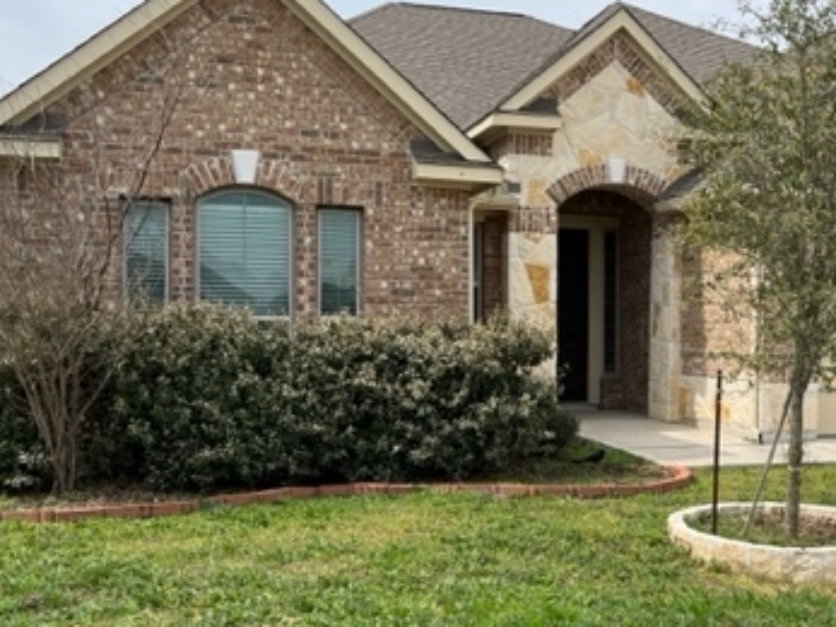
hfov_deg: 39.1
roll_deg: +2.2
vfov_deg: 30.2
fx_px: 1159
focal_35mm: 48
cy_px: 354
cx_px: 569
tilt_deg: -1.7
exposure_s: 1/3215
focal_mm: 5.1
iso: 50
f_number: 1.6
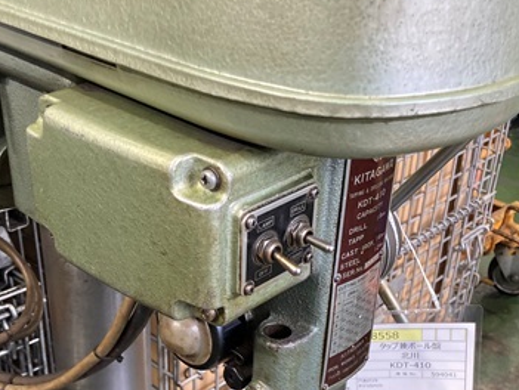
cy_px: 285
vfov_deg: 28.3
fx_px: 765
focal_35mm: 51
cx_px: 237
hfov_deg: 37.4
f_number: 1.8
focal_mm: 3.99
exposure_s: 1/60
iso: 100
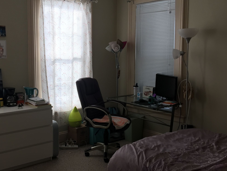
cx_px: 92
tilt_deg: -4.5
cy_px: 83
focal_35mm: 45
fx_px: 295
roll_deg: +0.4
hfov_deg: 41.9
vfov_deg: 32.2
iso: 50
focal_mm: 4.15
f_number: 2.2
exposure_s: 1/100
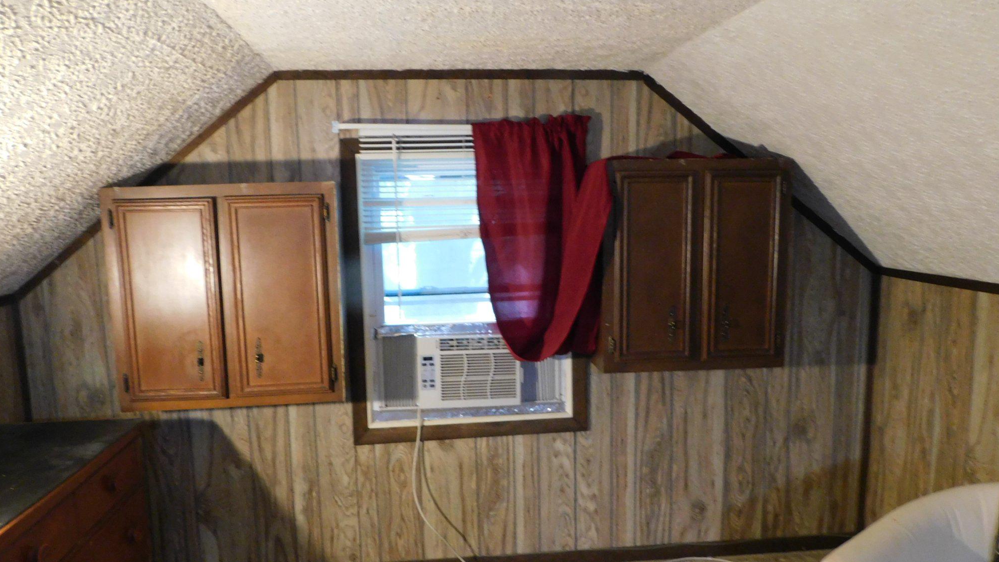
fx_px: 742
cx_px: 487
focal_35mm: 28
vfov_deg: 41.4
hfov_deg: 67.9
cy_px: 320
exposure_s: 1/10
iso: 400
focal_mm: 4.5
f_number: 3.1
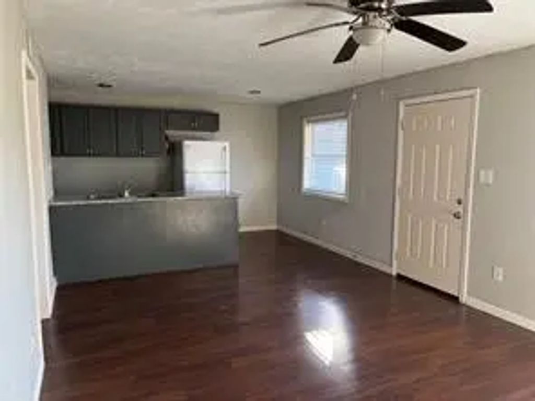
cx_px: 268
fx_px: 402
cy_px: 200
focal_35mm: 26
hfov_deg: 67.3
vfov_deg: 53.1
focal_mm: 5.96
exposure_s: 1/101
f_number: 1.6
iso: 125
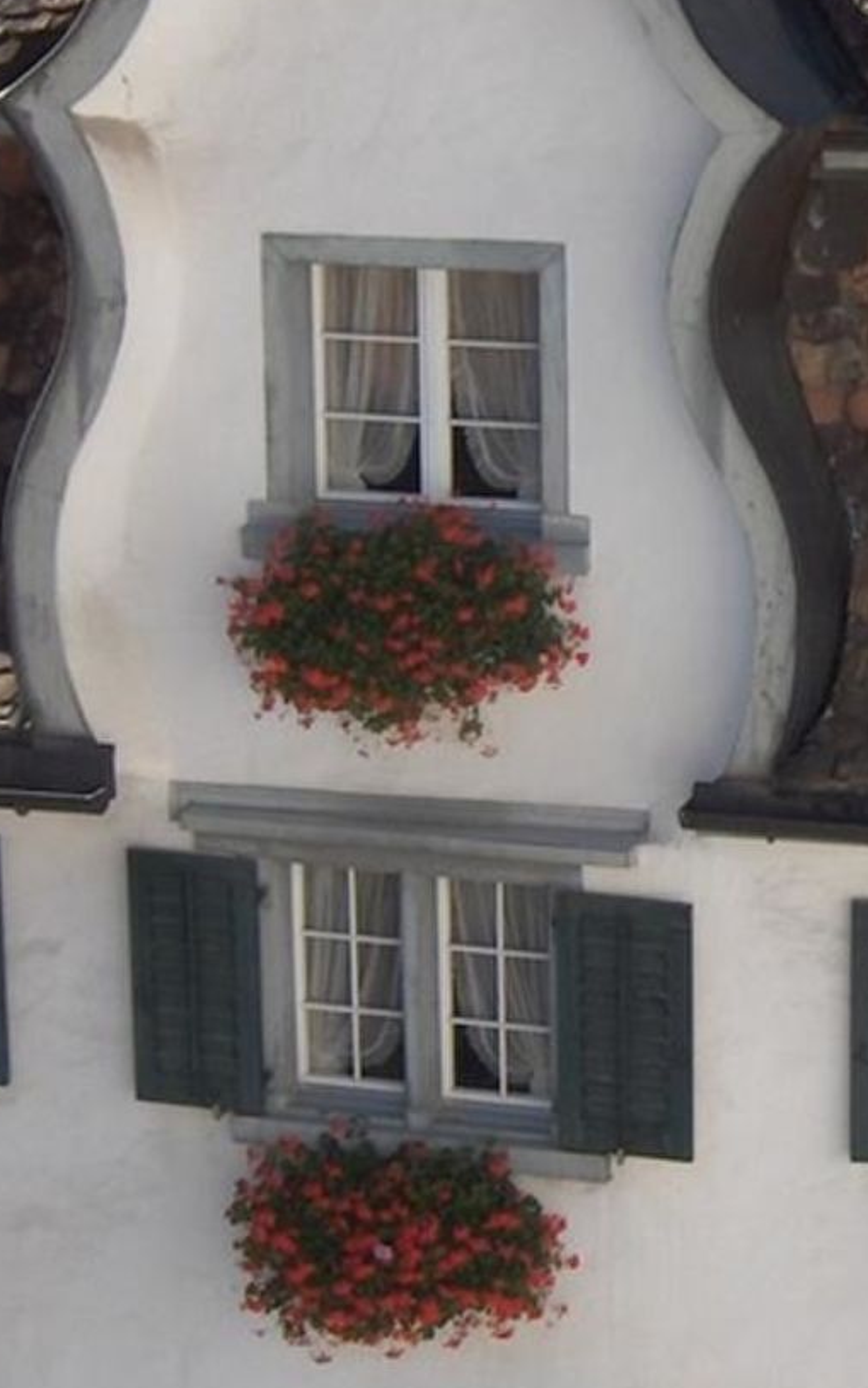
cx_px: 1011
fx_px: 3935
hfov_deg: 12.3
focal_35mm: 104
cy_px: 636
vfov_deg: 20.0
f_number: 4.8
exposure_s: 1/271
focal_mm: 8
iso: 100
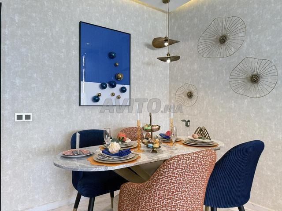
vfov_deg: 56.8
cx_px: 141
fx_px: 196
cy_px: 106
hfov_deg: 71.6
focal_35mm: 24
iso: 250
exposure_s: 1/100
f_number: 1.78
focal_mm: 6.76
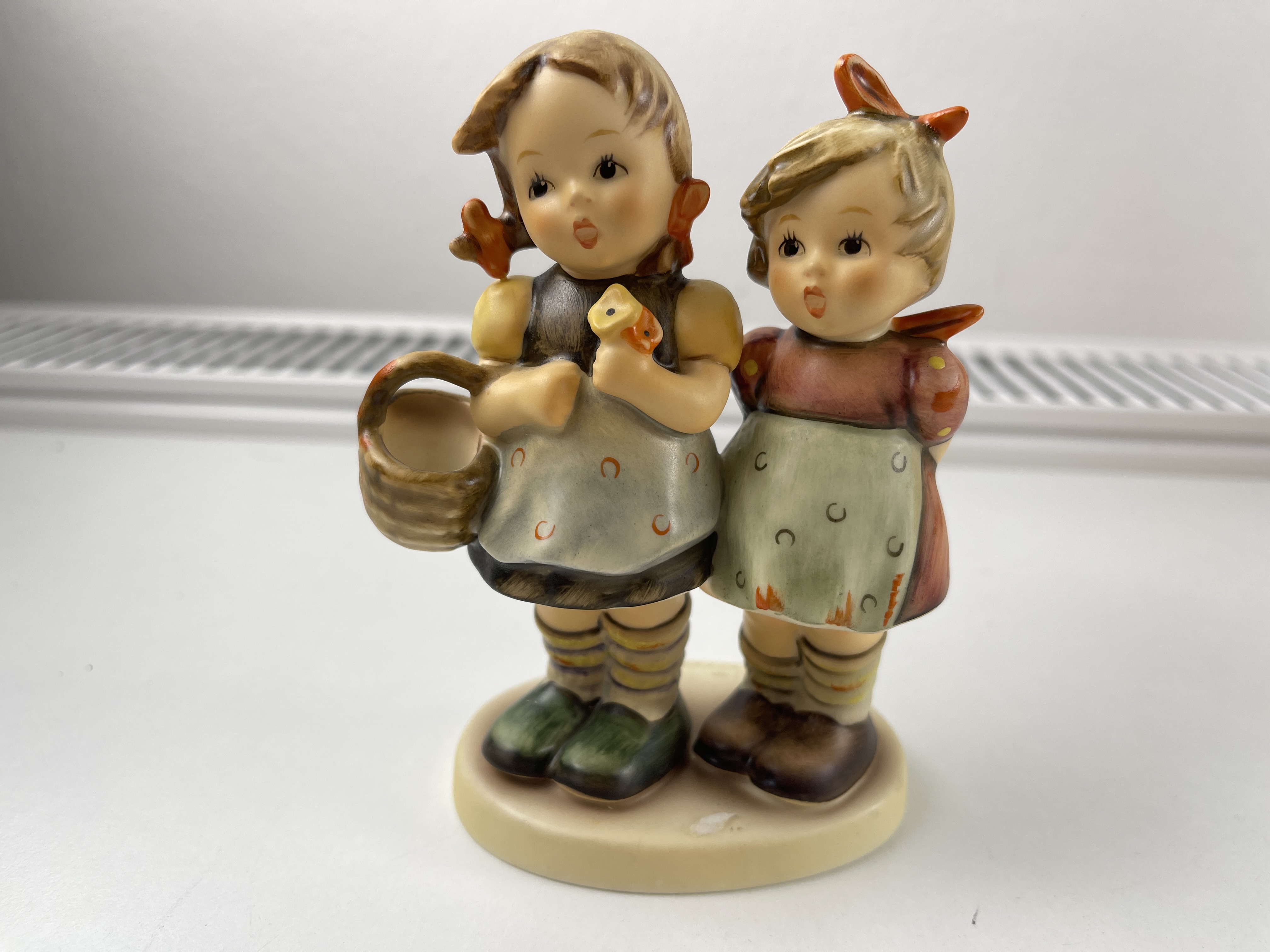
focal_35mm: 25
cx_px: 635
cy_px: 476
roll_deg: -2.1
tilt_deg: -22.2
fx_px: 917
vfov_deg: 54.9
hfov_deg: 69.4
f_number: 1.6
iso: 32
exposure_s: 1/160
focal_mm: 5.1
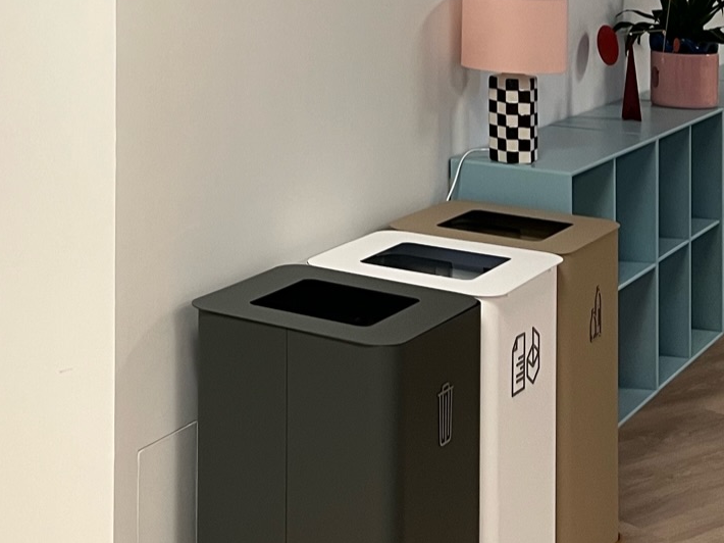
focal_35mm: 75
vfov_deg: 18.4
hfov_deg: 25.2
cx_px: 72
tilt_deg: +0.3
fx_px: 1568
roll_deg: -0.5
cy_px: -150
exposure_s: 1/50
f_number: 1.5
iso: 125
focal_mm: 5.7
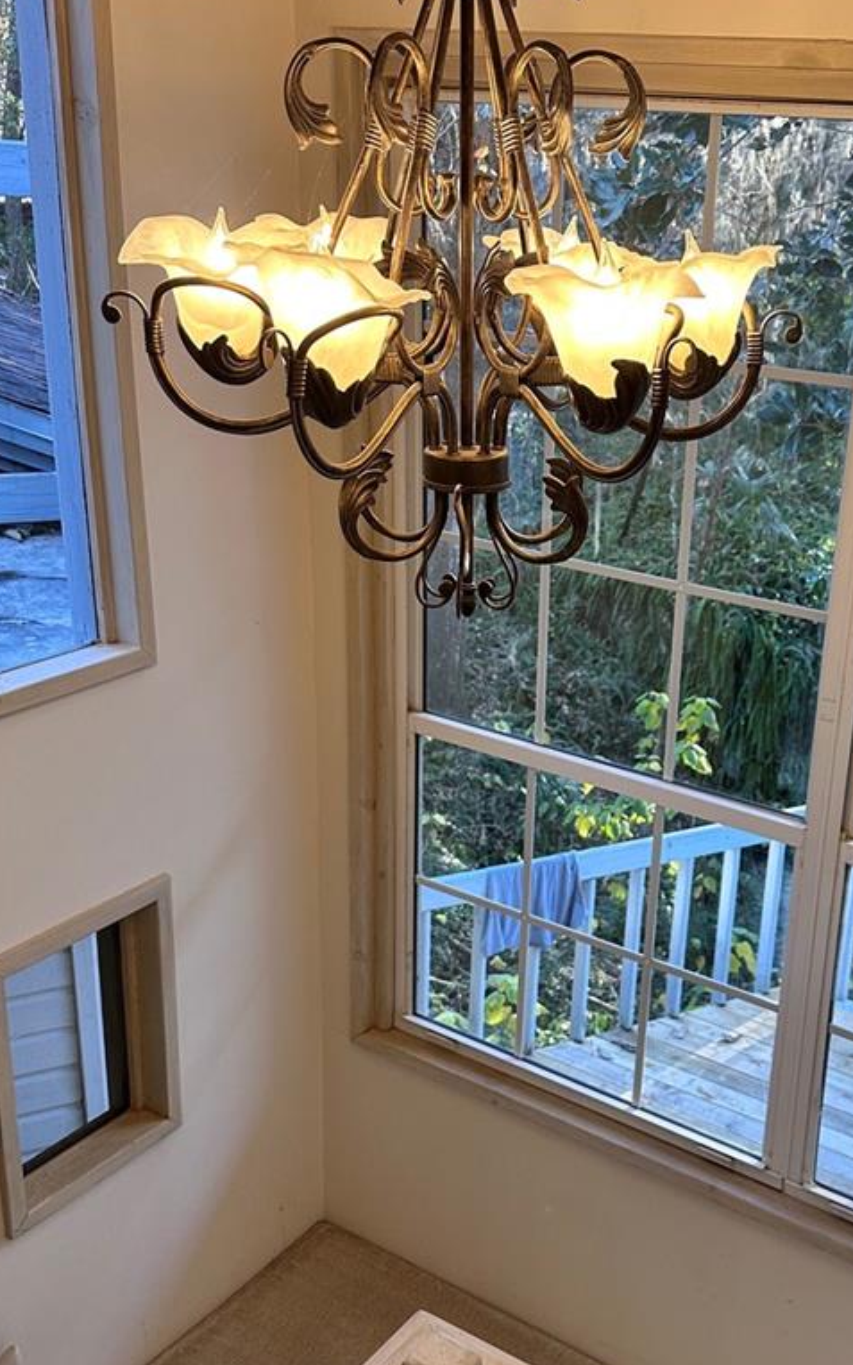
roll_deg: -4.0
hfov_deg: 31.7
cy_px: 739
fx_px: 1488
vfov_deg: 49.2
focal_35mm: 40
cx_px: 592
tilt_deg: -21.6
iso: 125
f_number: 1.78
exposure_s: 1/120
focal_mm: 6.86
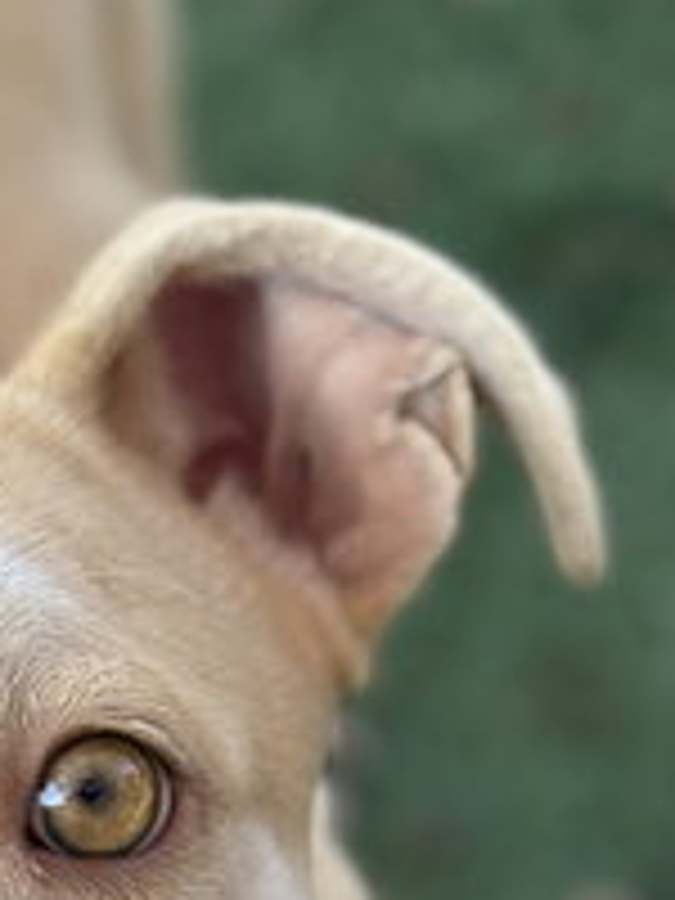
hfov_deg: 9.2
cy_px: 1154
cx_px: -126
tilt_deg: -59.8
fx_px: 4160
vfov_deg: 12.0
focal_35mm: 160
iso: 64
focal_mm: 6.76
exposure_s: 1/530
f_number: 1.78
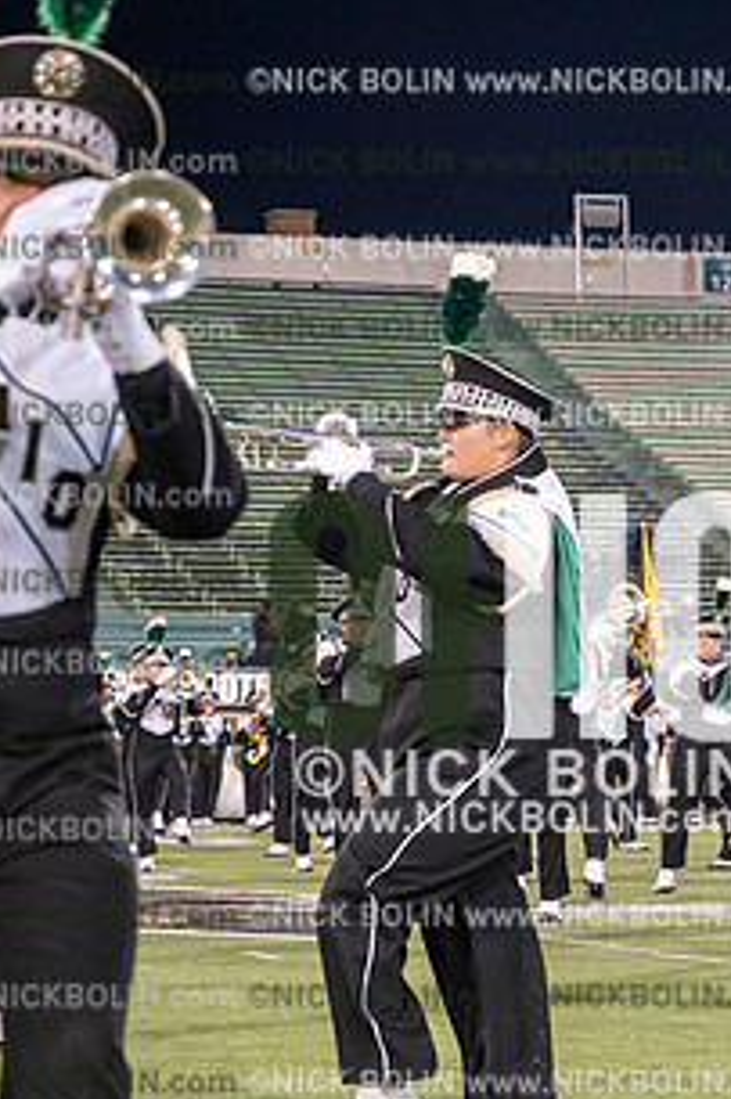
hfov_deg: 10.3
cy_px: 663
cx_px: 522
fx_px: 4055
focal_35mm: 133
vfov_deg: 15.4
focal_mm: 70
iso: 5000
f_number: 4.5
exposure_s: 1/640
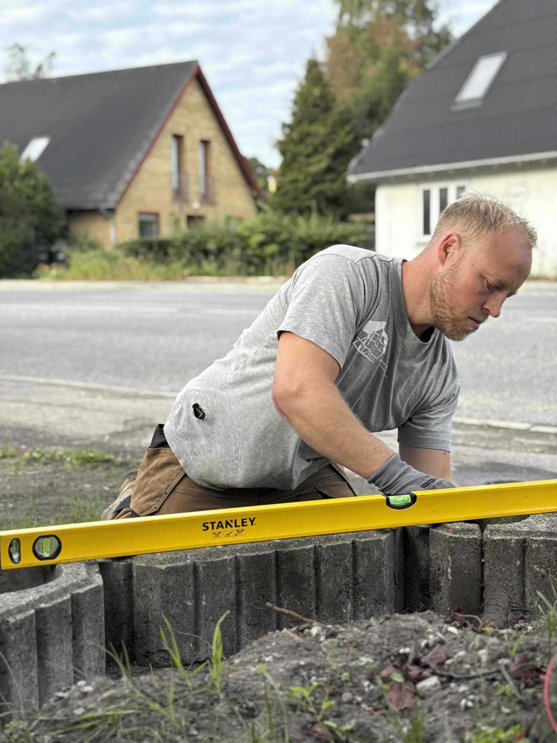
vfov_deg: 39.7
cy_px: 372
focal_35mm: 48
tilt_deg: -5.7
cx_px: 278
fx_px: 1030
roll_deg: +0.4
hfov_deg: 30.3
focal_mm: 6.76
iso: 80
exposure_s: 1/1377
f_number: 1.78
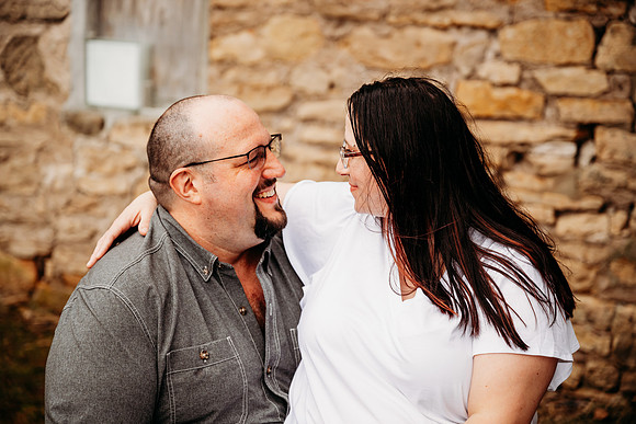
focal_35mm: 70
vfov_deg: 19.5
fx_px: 1237
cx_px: 318
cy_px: 212
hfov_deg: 28.8
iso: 320
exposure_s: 1/400
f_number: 3.2
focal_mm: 70
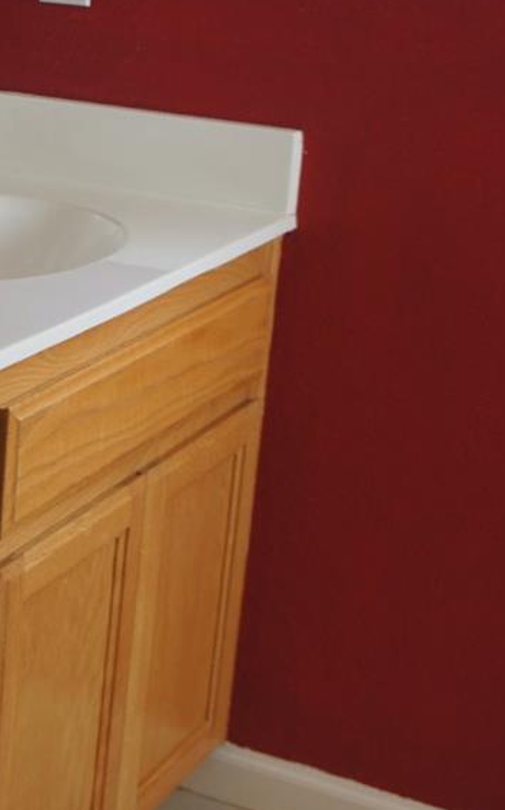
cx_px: -165
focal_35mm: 81
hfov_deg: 15.3
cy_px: 352
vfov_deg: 25.5
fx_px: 1786
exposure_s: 1/30
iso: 200
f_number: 4
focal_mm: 20
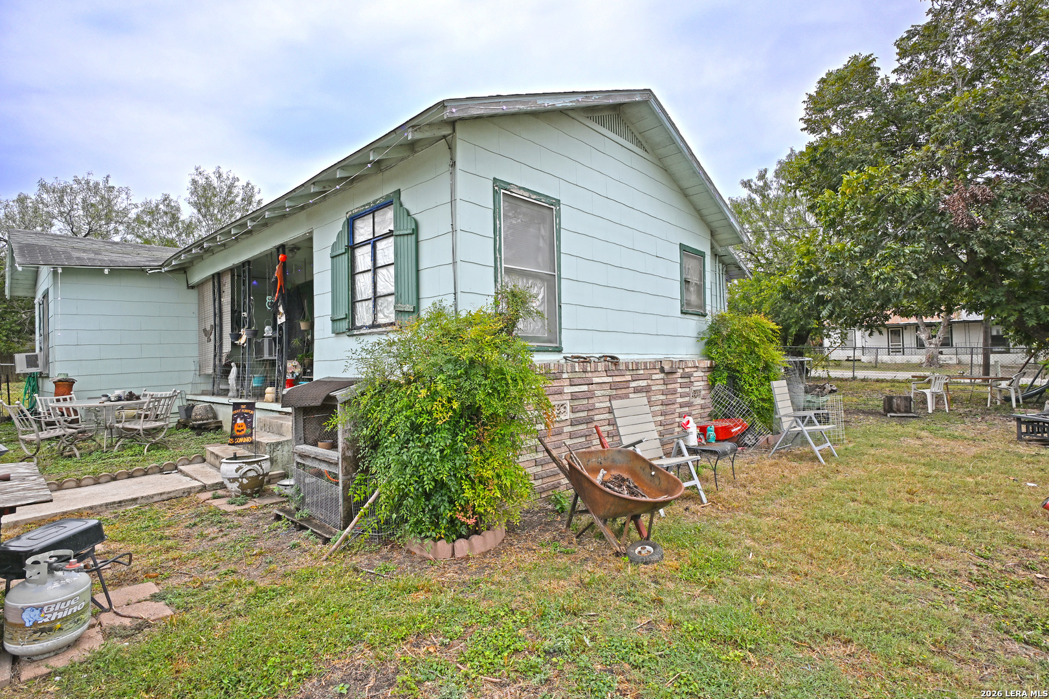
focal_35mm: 18
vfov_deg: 67.4
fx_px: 524
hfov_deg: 90.0
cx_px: 524
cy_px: 350
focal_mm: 12
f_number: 5.6
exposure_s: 1/125
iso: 64
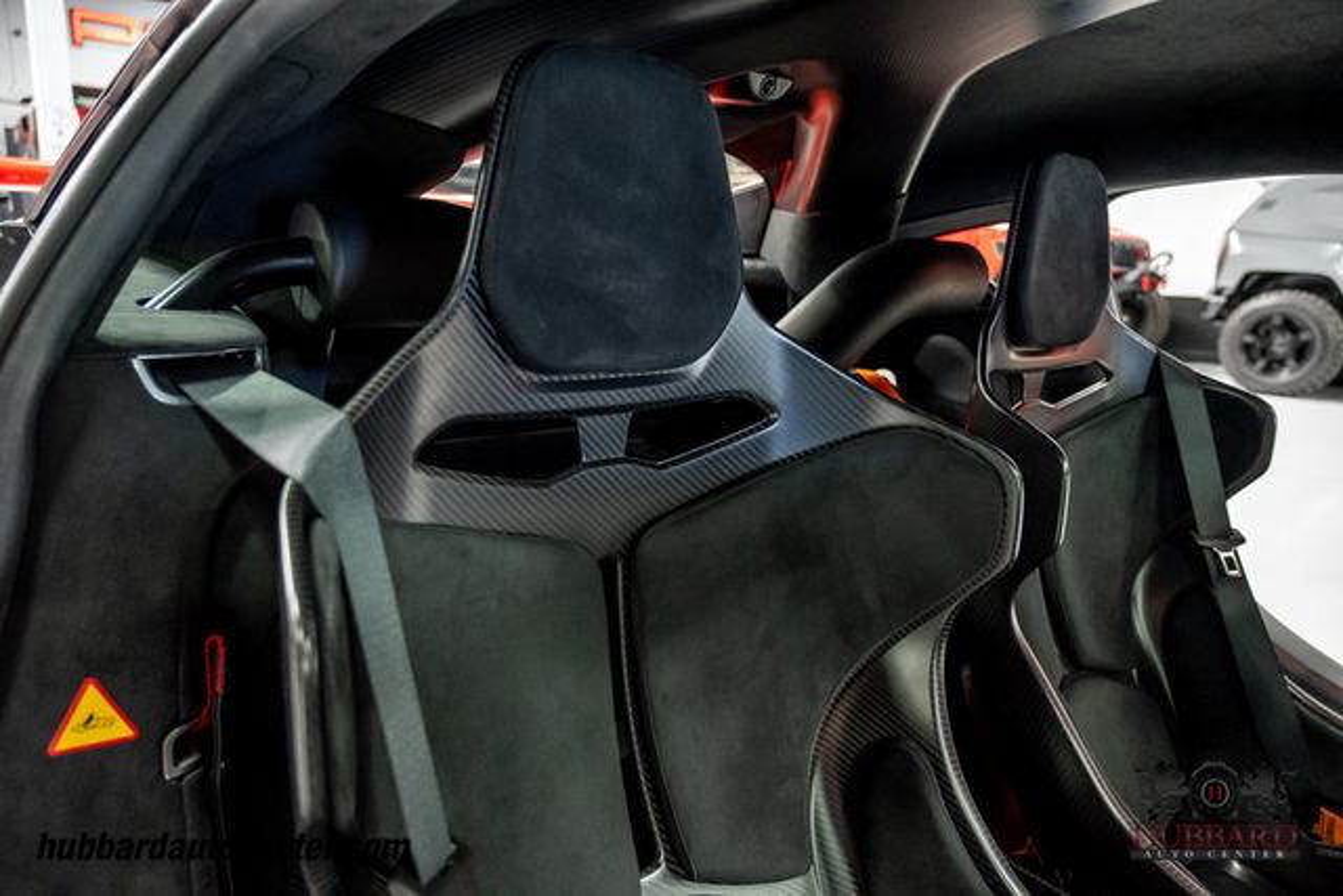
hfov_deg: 73.7
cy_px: 448
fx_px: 895
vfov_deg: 53.2
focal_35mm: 24
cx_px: 672
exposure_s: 1/60
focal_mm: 24
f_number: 4
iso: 5000
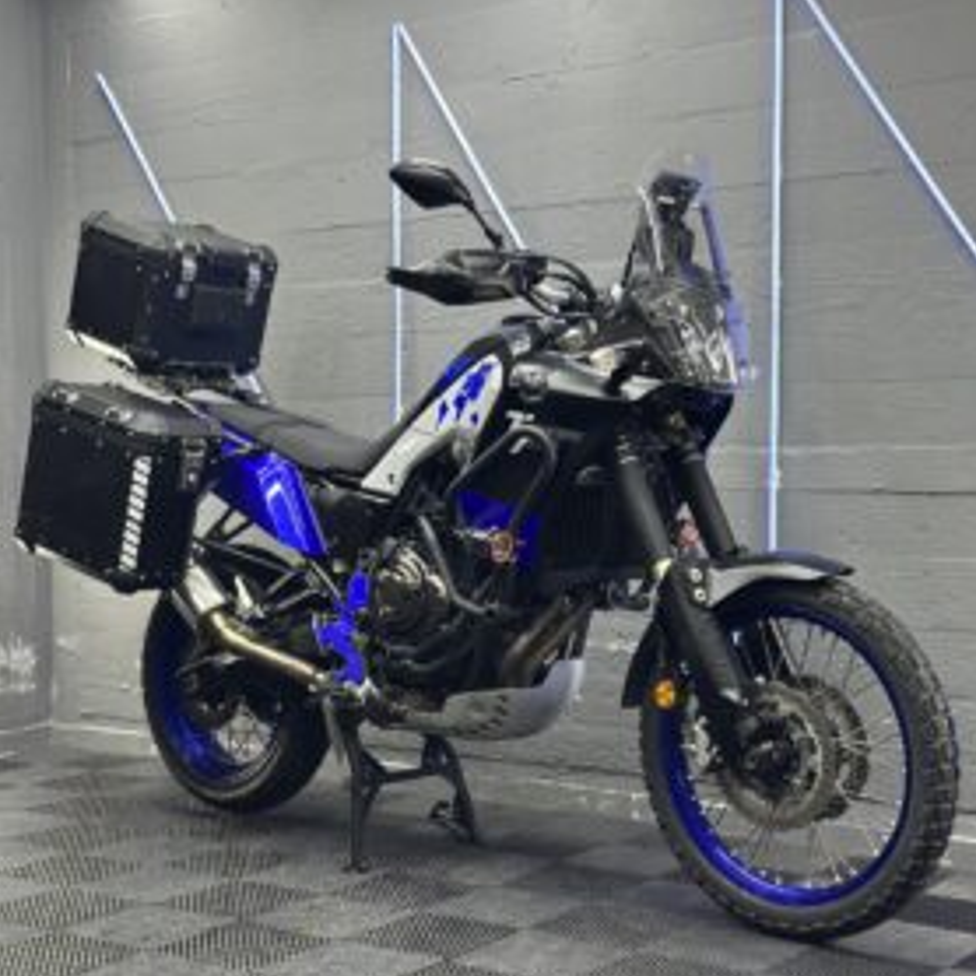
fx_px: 1818
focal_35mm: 57
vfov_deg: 30.0
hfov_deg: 30.0
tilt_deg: -2.1
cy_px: 528
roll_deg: -0.8
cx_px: 488
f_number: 1.78
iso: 100
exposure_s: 1/50
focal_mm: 6.86
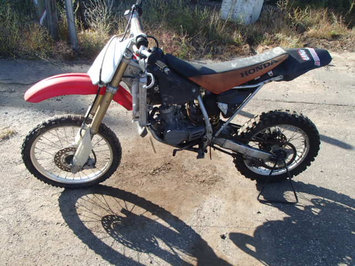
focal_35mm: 34
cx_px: 178
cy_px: 133
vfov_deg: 41.8
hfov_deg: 54.0
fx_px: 349
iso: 100
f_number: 4.4
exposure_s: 1/250
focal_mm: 6.07
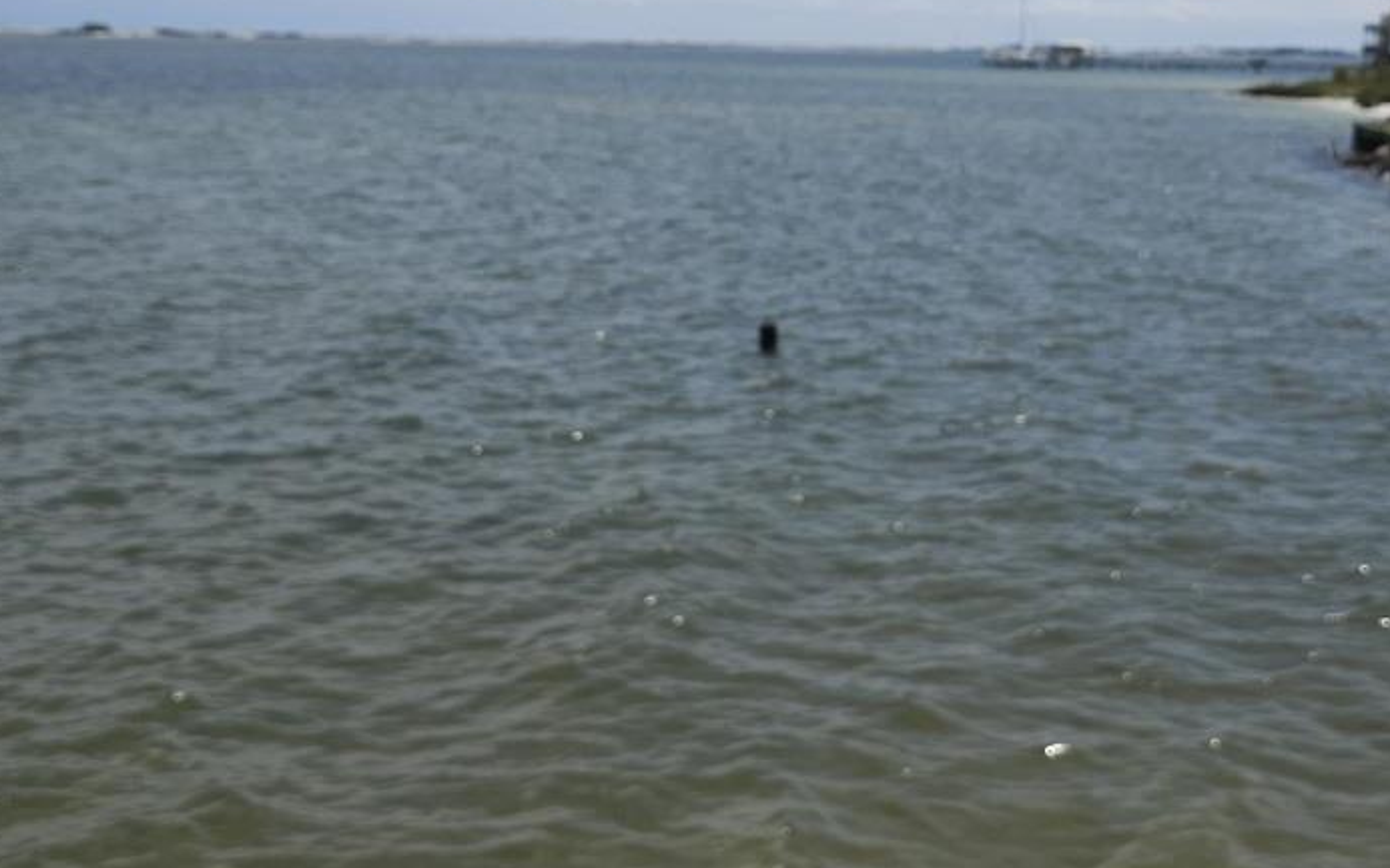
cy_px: 198
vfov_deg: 23.7
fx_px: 2045
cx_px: 788
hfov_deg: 37.5
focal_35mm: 54
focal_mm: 6.3
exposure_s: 1/888
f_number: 1.7
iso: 10
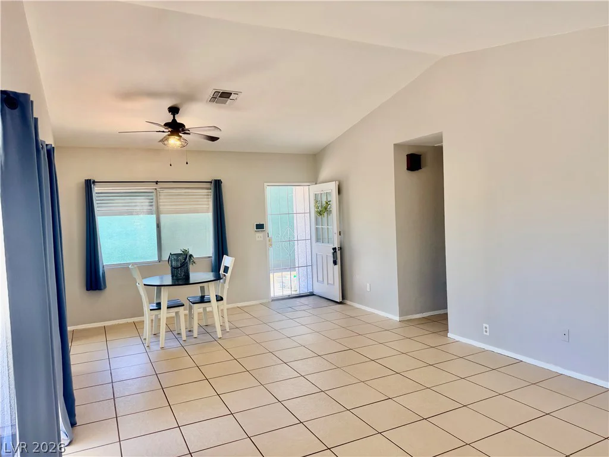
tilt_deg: +2.4
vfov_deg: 56.8
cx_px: 304
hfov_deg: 71.6
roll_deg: +2.7
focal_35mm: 24
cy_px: 228
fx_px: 422
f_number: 1.78
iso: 80
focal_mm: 6.76
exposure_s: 1/195
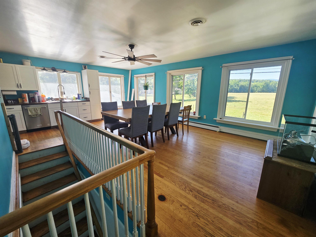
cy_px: 118
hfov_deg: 106.2
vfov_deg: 89.9
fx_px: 119
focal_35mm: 13
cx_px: 158
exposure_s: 1/139
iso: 50
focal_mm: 2.2
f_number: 2.2
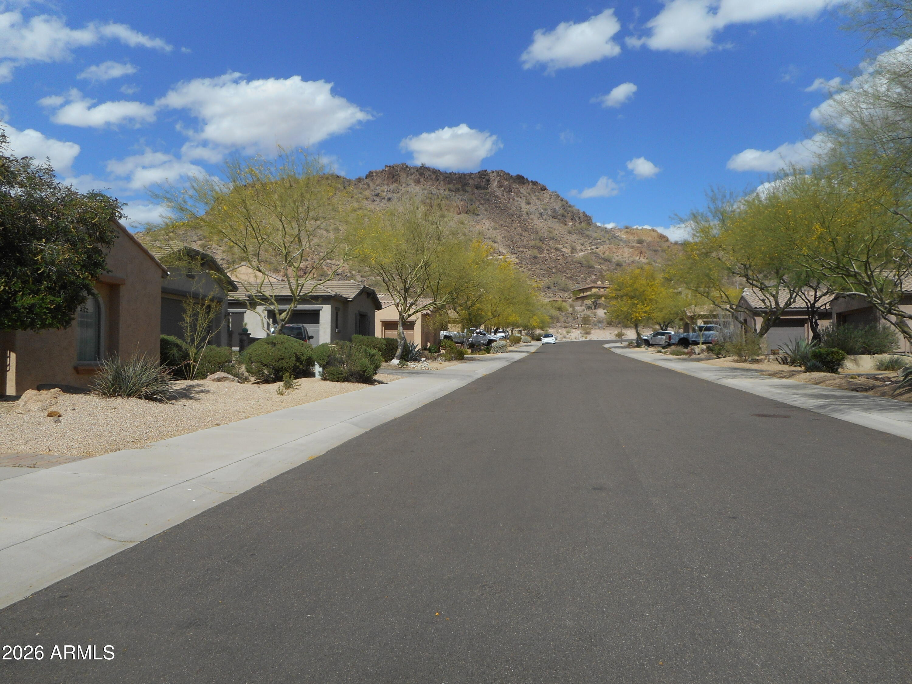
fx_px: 659
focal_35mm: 25
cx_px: 456
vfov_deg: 54.9
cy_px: 342
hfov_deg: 69.4
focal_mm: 4.5
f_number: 3.7
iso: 80
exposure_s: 1/1000
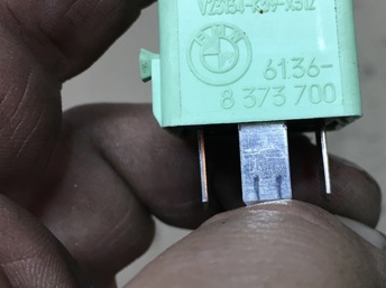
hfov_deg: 35.1
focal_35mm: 54
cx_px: 273
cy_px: 108
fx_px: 601
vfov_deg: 26.9
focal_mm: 4.15
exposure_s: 1/33
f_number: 2.2
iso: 32
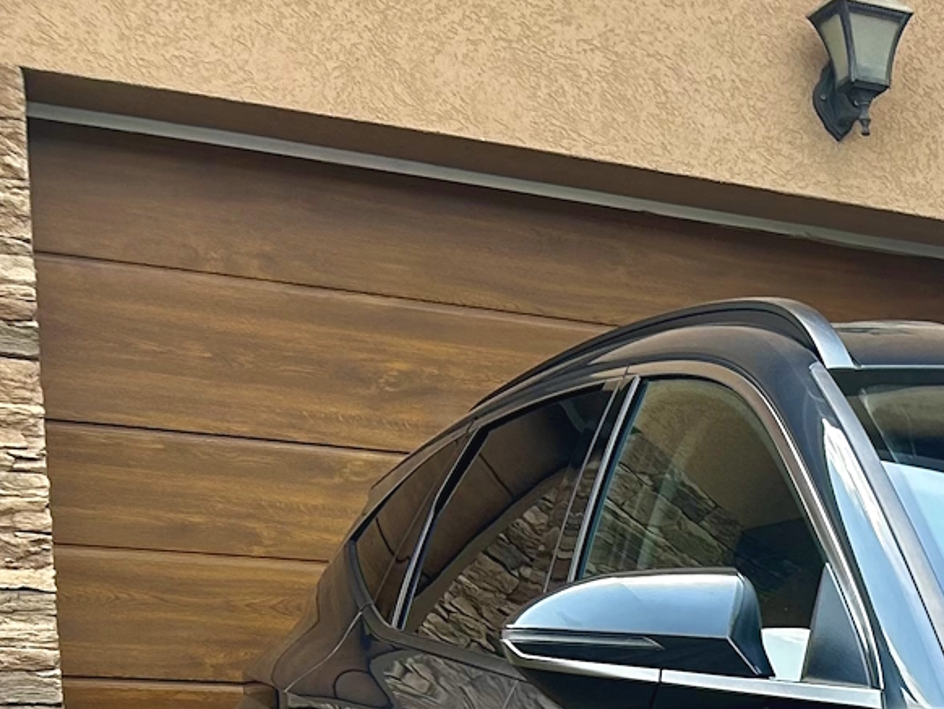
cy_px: 1163
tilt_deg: -7.6
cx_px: 1502
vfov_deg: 14.9
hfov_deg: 18.7
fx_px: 2455
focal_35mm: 90
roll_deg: -0.3
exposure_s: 1/786
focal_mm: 5.7
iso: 50
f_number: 1.5
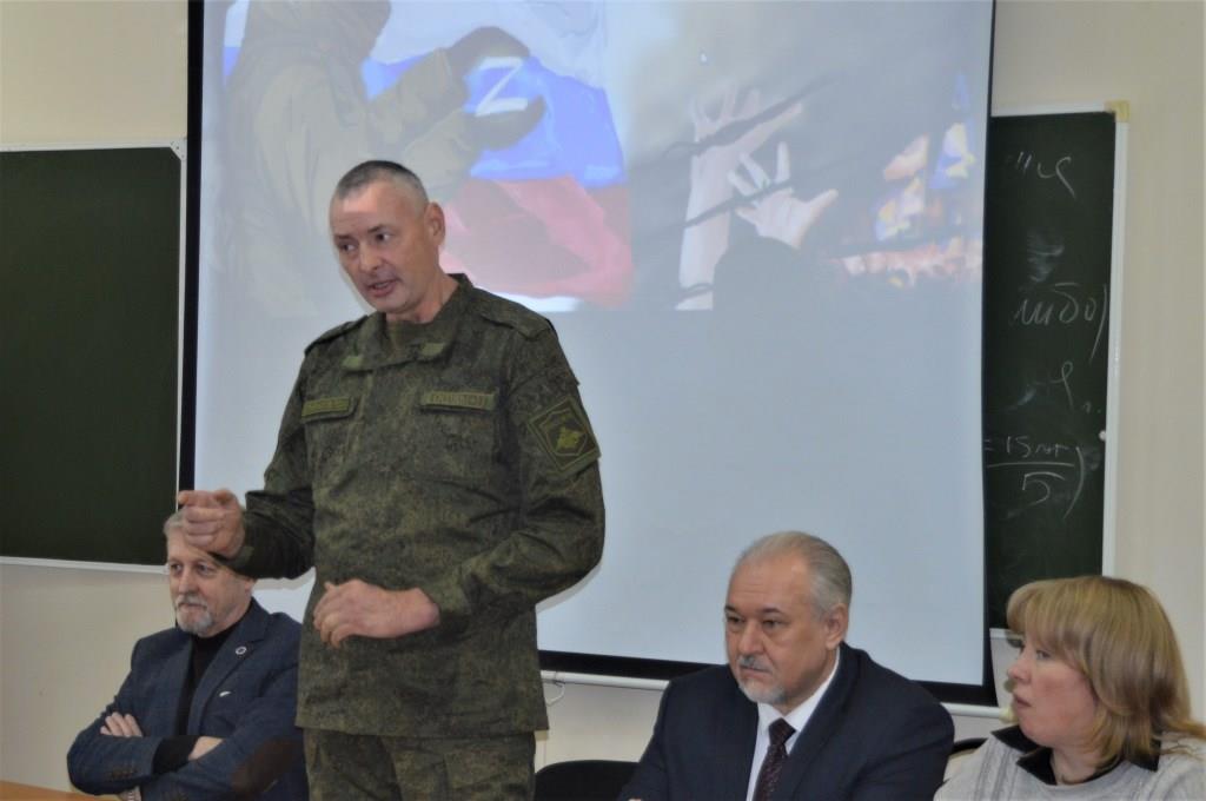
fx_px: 1907
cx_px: 603
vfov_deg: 23.7
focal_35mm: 57
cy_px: 400
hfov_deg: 35.1
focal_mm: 38
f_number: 4.8
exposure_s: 1/60
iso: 720
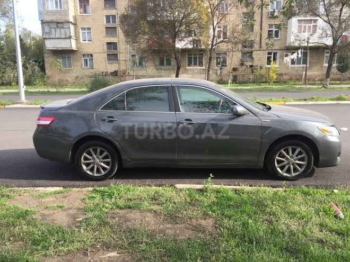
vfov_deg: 48.2
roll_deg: +0.1
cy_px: 131
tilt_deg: -10.8
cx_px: 175
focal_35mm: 29
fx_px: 293
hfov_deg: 61.7
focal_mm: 4.15
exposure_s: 1/581
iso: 32
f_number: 2.2
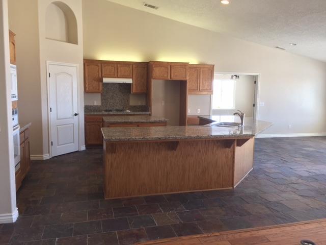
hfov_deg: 61.7
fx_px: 273
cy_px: 122
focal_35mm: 29
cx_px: 163
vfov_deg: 48.2
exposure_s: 1/30
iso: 40
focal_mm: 4.15
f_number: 2.2
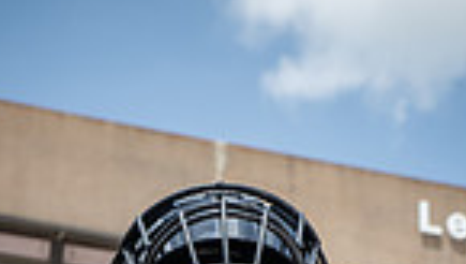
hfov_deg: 13.3
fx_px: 2004
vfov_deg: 7.0
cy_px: 673
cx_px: 225
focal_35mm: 162
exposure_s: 1/500
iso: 100
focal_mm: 50
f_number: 7.1
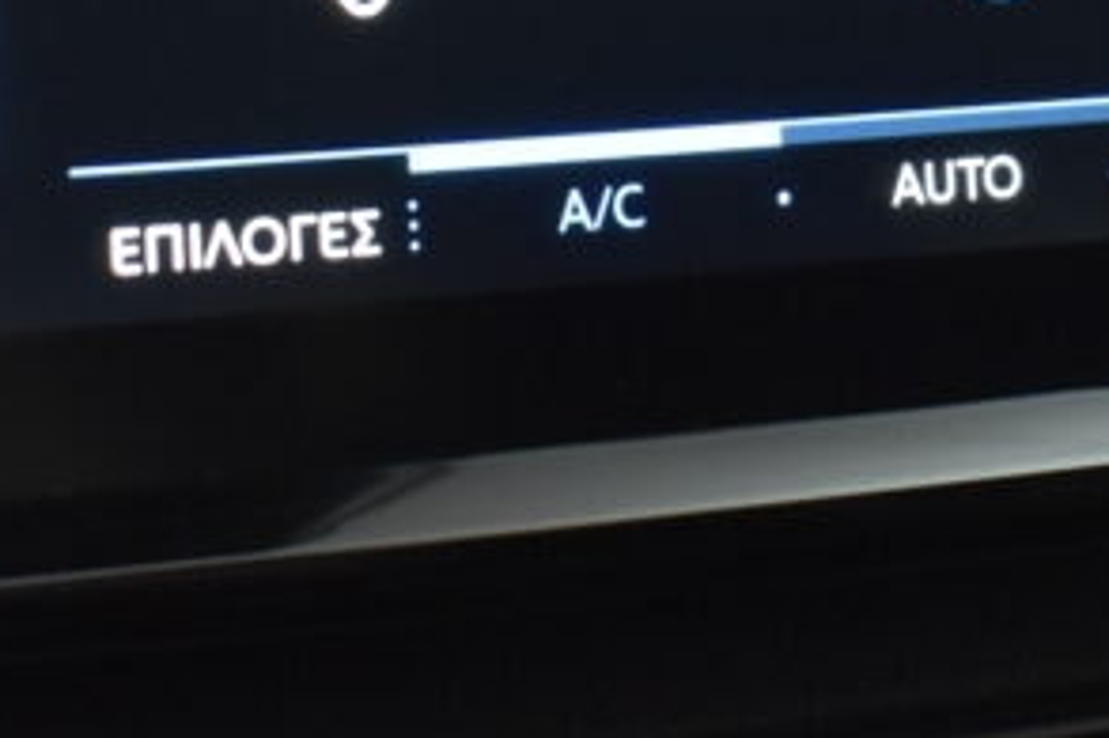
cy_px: -235
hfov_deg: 16.3
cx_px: 678
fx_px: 3879
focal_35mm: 126
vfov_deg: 10.6
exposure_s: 1/125
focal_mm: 24
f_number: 4
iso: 1600
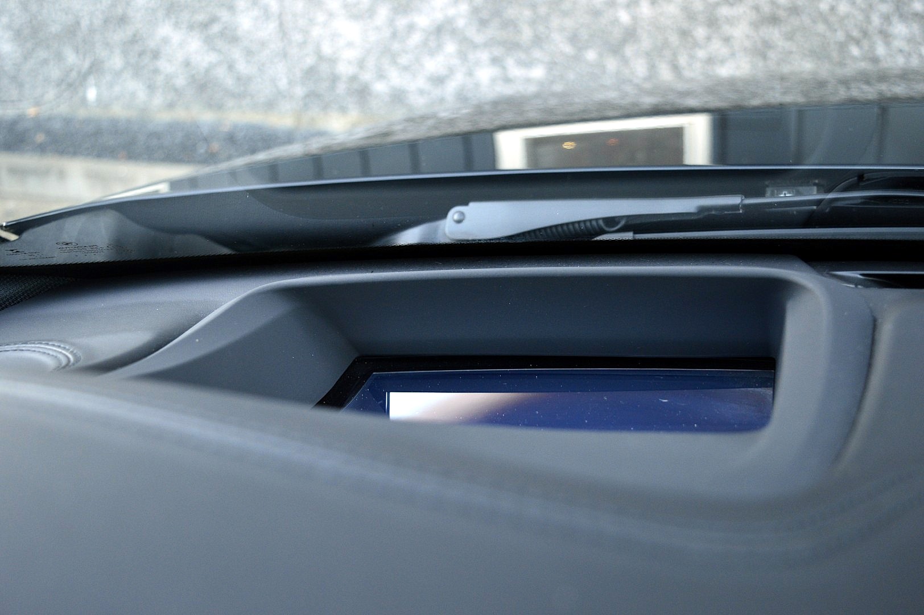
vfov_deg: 38.3
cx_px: 462
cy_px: 308
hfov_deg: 55.1
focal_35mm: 34
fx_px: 885
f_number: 3.8
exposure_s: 1/50
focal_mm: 23
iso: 800
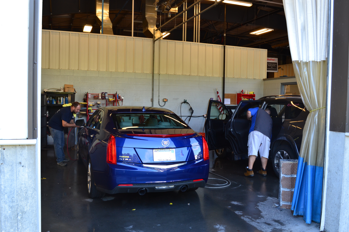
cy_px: 116
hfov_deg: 57.2
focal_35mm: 33
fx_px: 320
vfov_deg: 40.0
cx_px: 174
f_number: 7.1
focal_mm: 22
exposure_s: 1/40
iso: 400
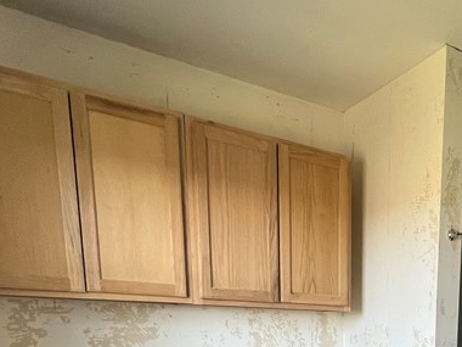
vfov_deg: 33.2
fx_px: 467
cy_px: 416
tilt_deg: -10.7
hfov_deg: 45.8
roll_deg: -2.1
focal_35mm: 35
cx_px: 444
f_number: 1.8
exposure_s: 1/60
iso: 250
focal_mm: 1.57
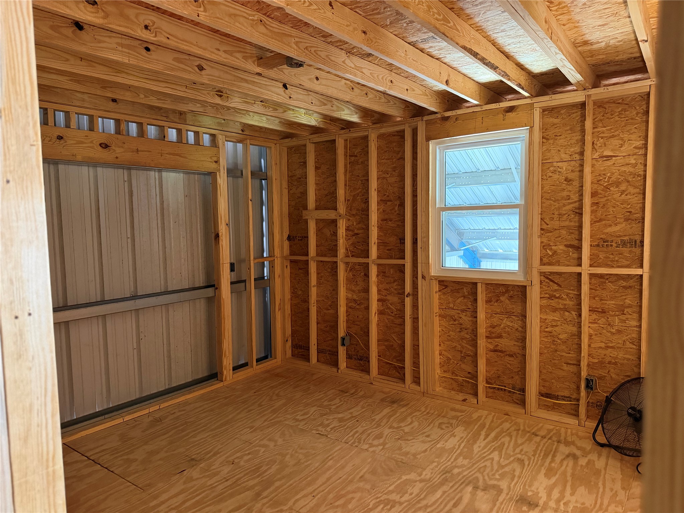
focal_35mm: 24
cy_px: 256
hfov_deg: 71.6
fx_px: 474
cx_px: 342
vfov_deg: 56.8
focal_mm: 6.76
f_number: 1.78
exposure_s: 1/40
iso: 800
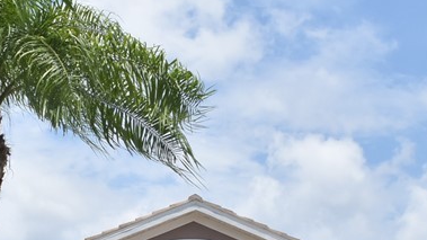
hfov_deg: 23.6
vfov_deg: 13.1
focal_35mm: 90
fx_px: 1019
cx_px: 180
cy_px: 278
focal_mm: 20
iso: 400
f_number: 22
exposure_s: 1/200
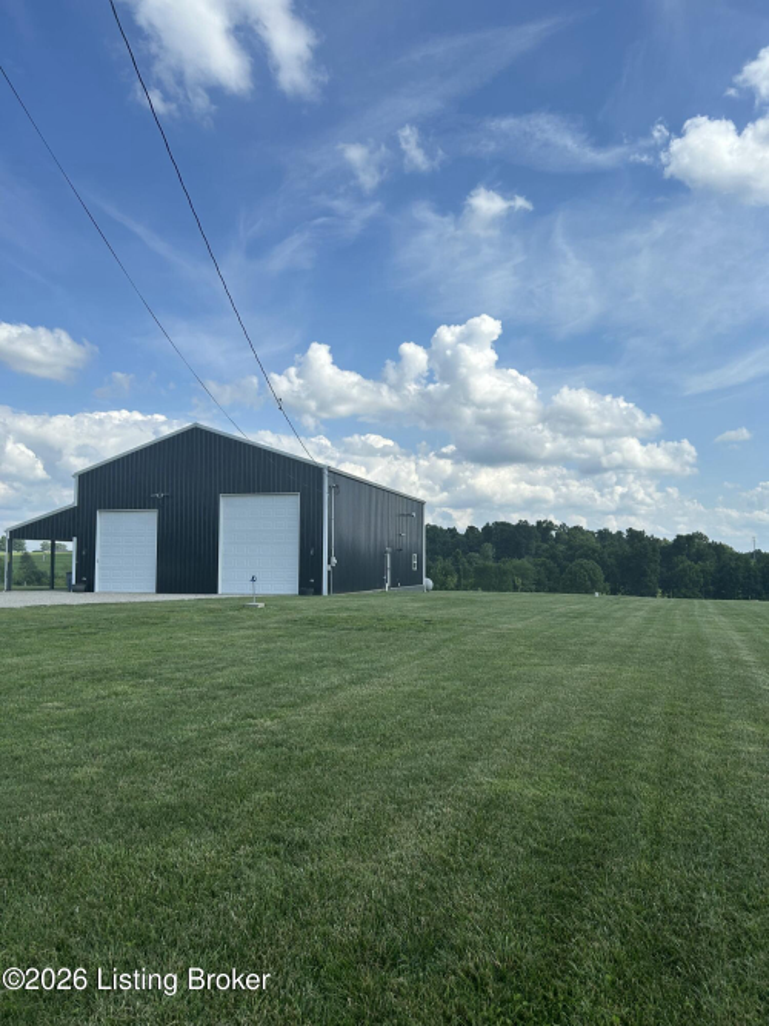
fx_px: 770
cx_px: 384
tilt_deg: +3.6
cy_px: 513
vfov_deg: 67.3
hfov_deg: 53.0
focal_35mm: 26
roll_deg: -1.6
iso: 50
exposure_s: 1/4831
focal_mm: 5.7
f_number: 1.5
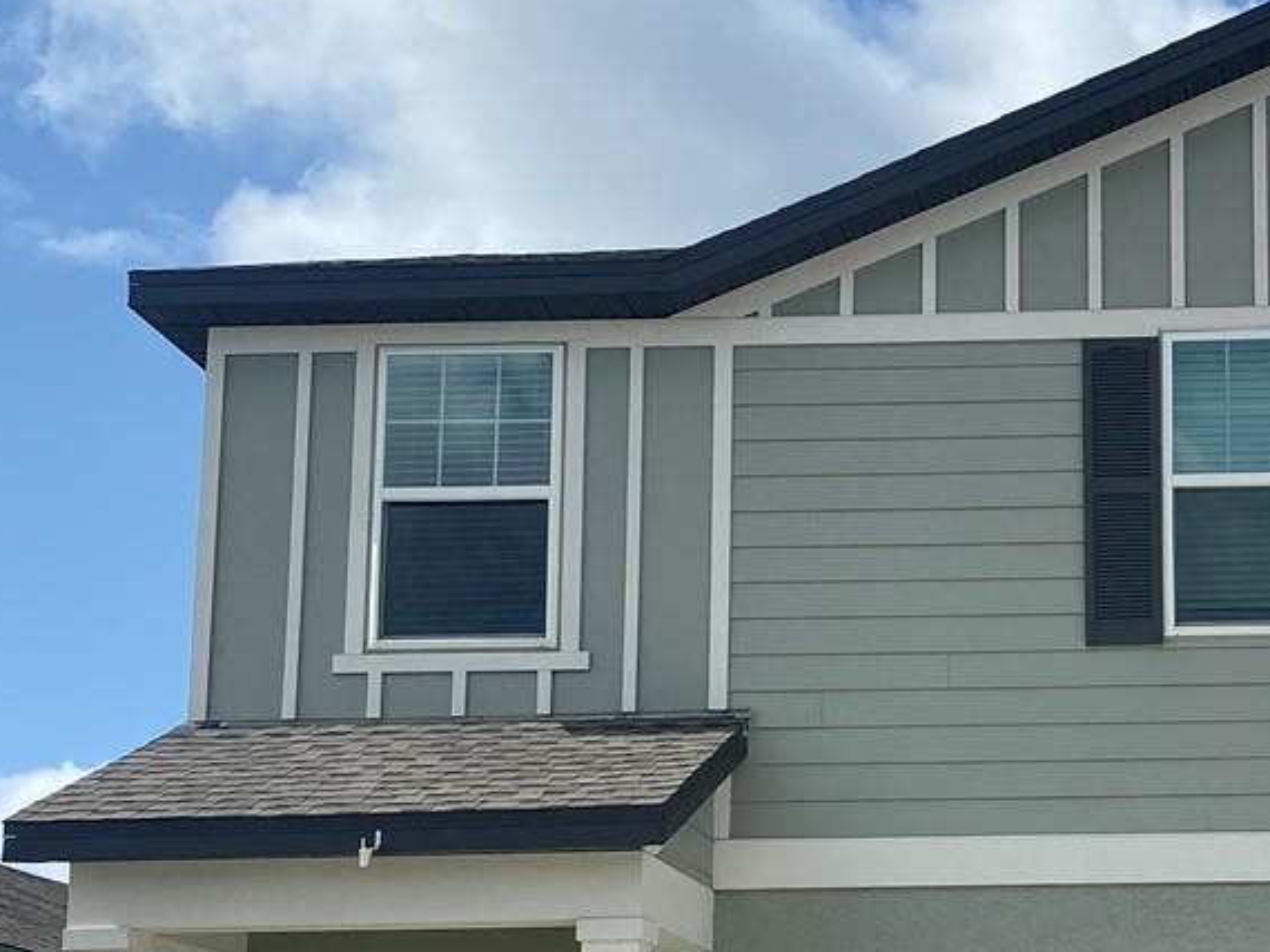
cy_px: 796
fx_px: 2677
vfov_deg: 19.9
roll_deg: +0.2
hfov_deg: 25.8
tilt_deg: +10.5
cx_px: 1143
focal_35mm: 73
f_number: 1.8
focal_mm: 4.25
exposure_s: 1/5025
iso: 32
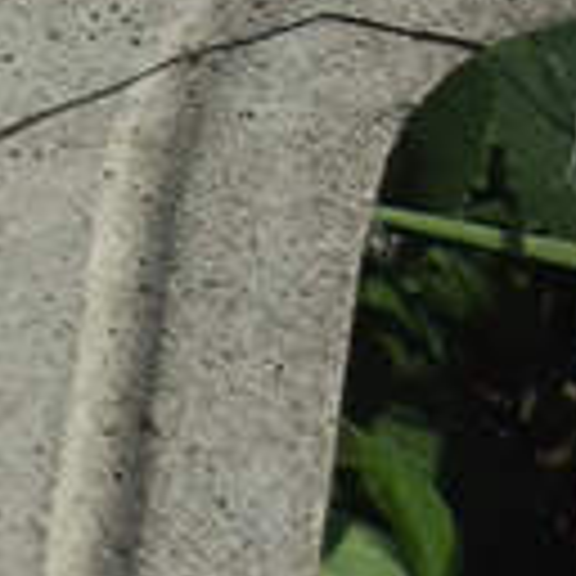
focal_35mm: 275
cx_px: -1123
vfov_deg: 6.3
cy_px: -50
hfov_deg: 5.9
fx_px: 5177
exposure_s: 1/2949
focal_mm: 4.71
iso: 50
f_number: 1.7
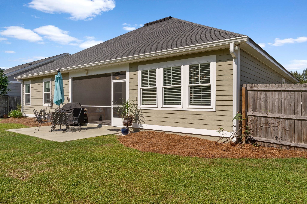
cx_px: 154
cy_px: 102
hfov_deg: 73.7
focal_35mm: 24
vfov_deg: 53.1
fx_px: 205
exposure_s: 1/40
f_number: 9
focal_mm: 24
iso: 100
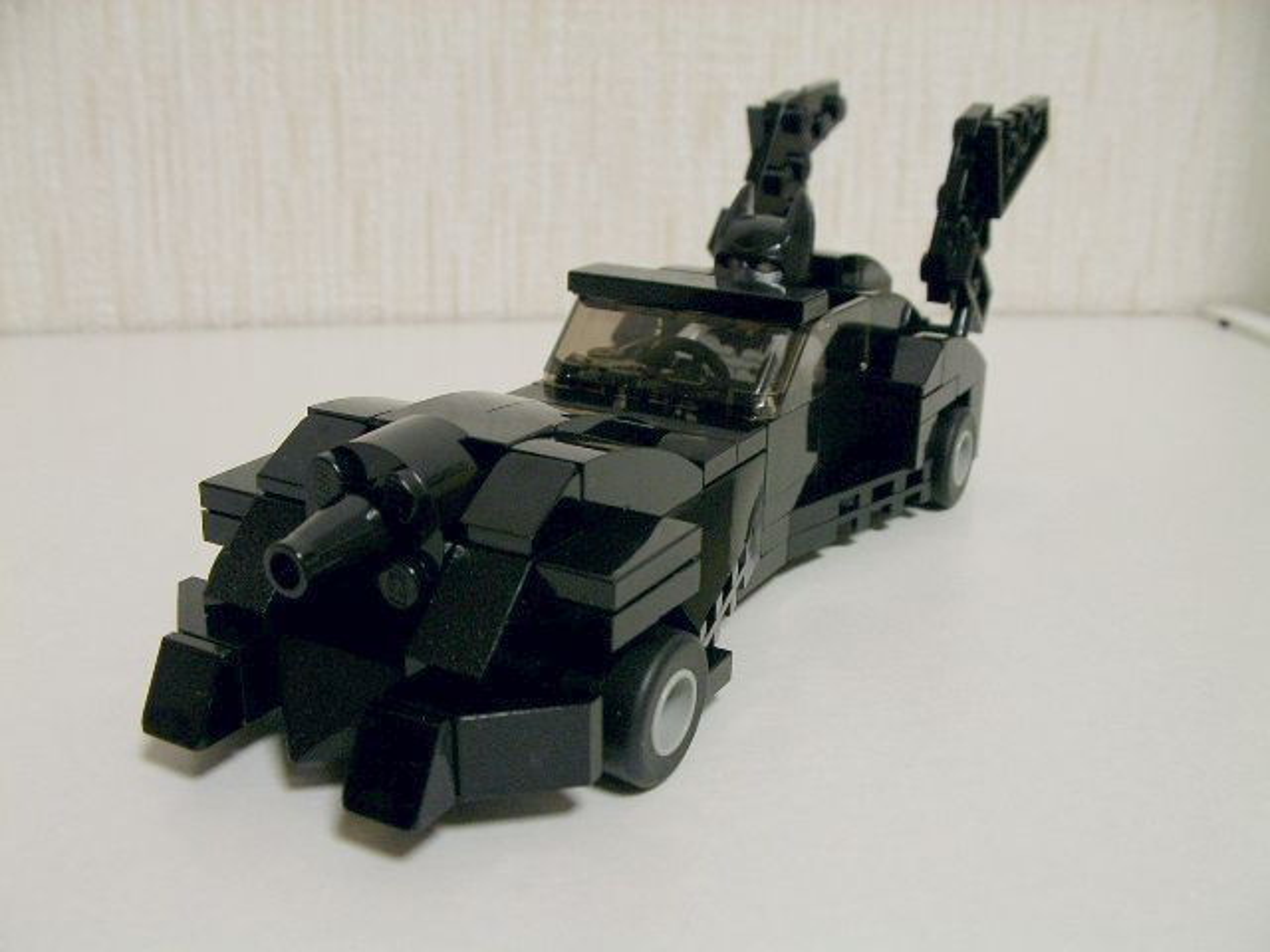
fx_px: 1394
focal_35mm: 38
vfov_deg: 37.7
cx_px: 635
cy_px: 476
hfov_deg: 49.0
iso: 100
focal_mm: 5.8
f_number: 3.5
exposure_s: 1/15.5
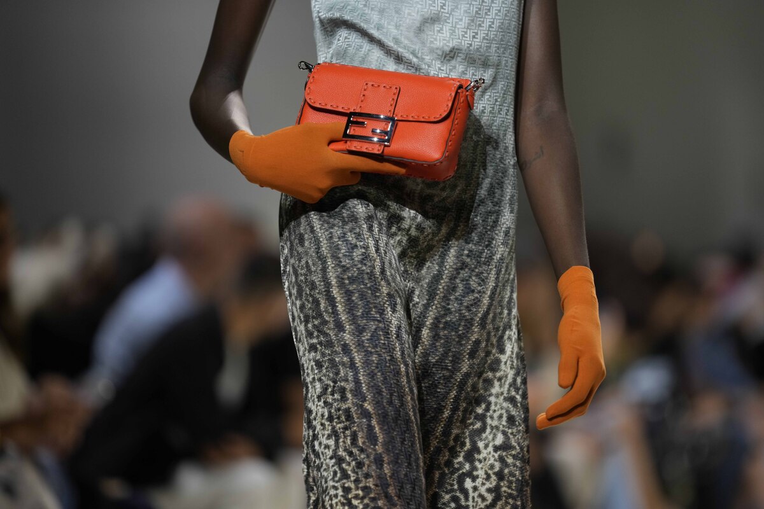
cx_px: 382
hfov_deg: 10.3
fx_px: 4244
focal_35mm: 200
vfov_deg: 6.9
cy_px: 254
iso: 800
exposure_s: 1/500
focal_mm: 200
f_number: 2.8
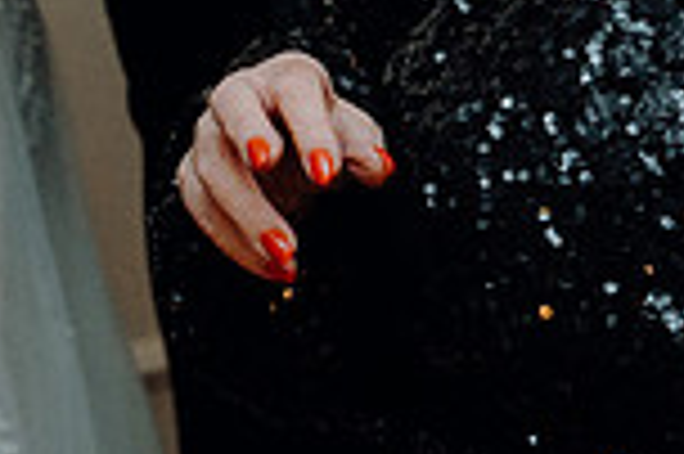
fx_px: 2904
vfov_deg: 8.7
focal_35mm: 153
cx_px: 243
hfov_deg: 13.4
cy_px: -231
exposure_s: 1/200
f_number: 3.5
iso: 2500
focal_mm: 40
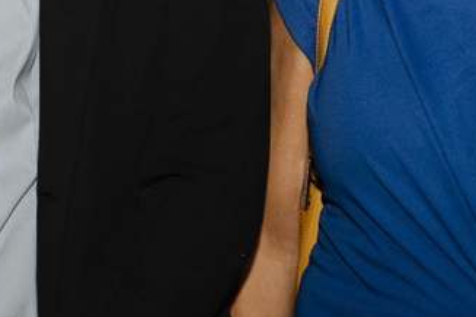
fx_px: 2591
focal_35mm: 196
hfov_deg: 10.1
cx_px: -262
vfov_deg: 7.0
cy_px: -44
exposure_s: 1/160
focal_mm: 32
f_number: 4
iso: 800
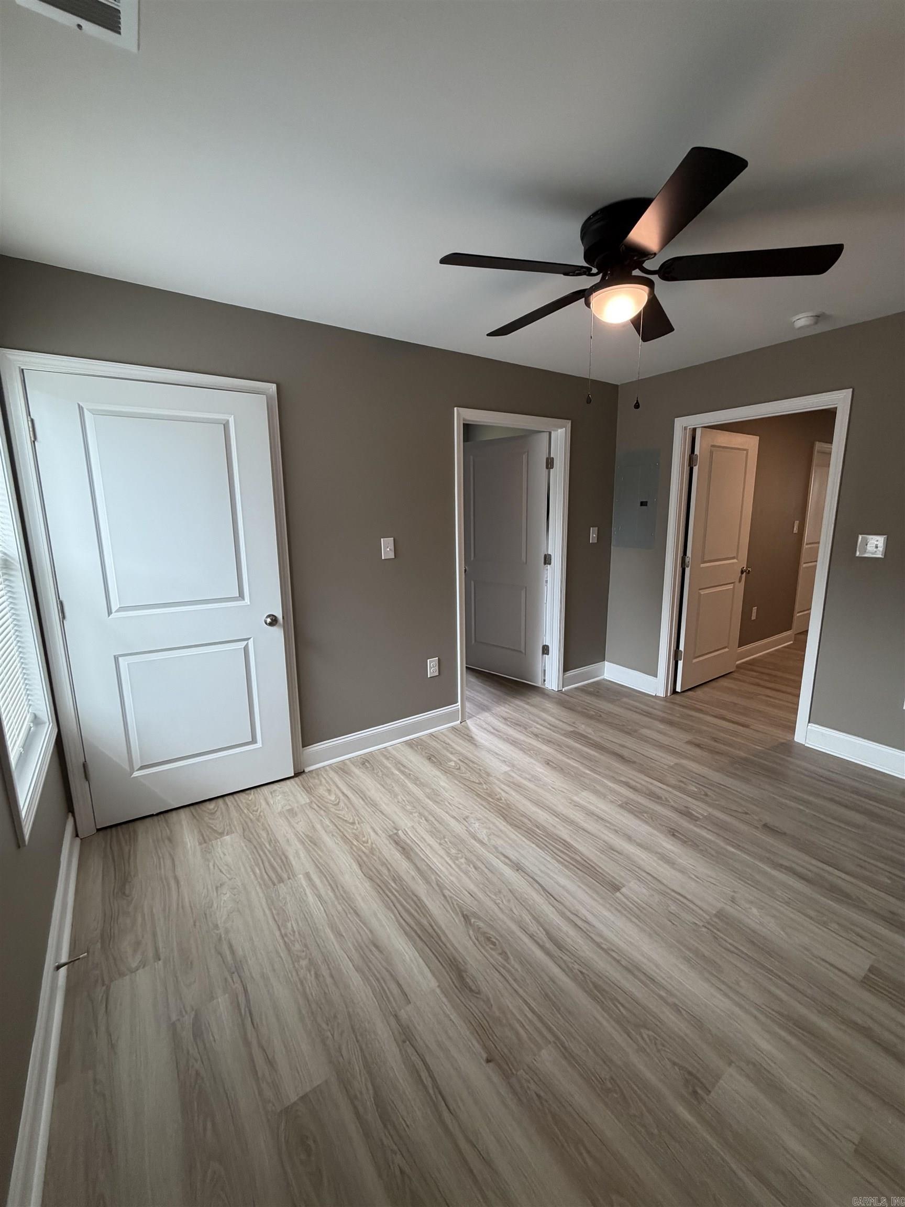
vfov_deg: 102.1
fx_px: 488
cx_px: 452
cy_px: 604
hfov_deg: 85.7
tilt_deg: -11.5
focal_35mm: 14
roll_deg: -0.1
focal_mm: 2.22
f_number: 2.2
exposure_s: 1/120
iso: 320
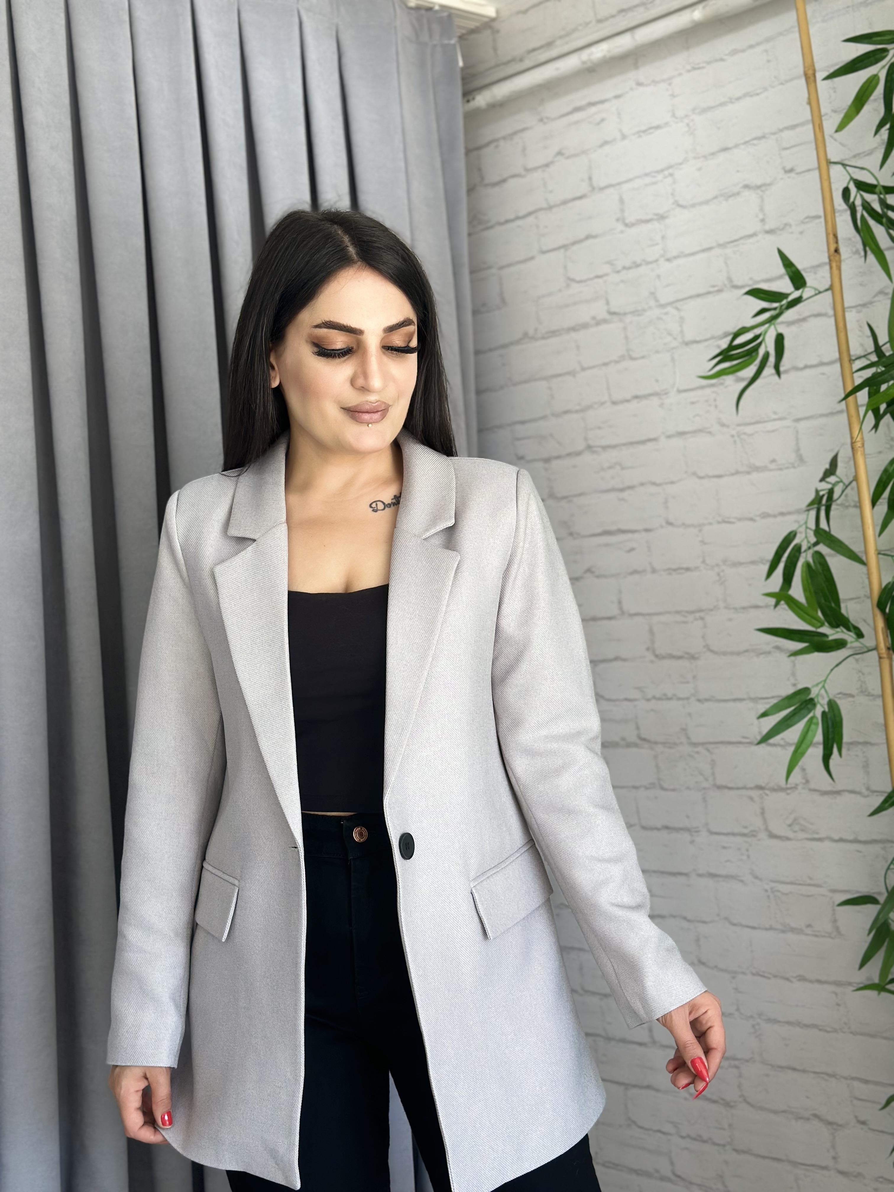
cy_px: 596
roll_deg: +3.4
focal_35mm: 48
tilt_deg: +1.4
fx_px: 1653
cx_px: 447
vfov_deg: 39.7
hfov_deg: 30.3
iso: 80
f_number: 1.78
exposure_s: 1/131
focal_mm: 6.86
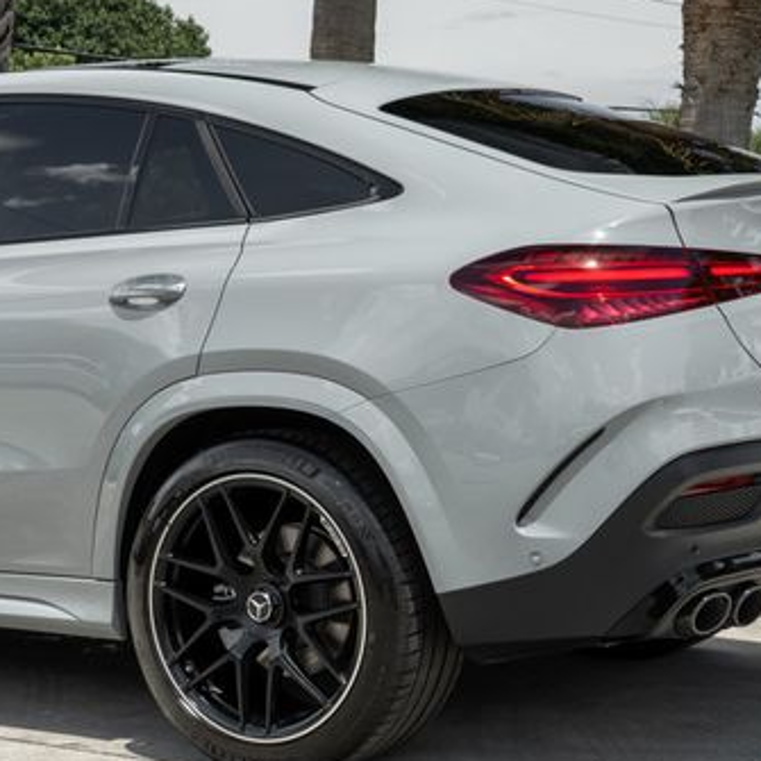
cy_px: 315
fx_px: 2064
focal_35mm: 83
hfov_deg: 20.7
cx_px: 184
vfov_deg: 20.9
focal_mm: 31
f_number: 8
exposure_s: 1/60
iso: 100
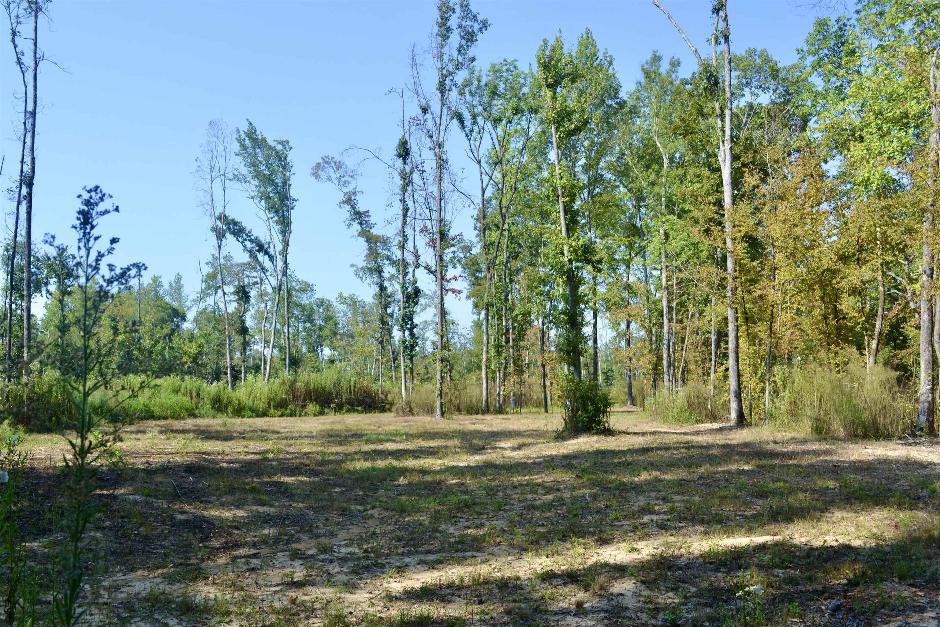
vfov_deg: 40.0
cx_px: 470
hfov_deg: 57.2
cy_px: 314
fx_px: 862
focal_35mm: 33
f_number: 8
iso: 100
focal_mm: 22
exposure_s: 1/125
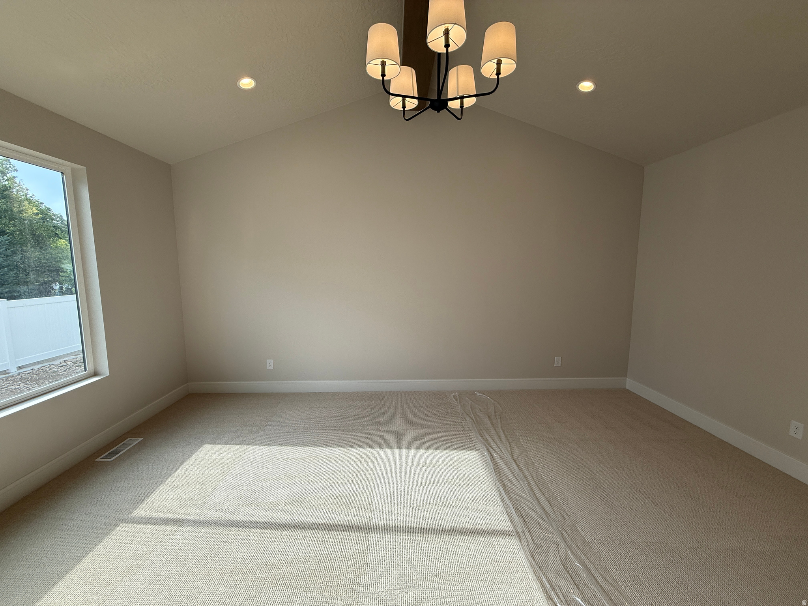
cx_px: 404
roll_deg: +0.1
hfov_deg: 102.1
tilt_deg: -6.4
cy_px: 303
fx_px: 327
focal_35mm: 14
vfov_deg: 85.7
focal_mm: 2.22
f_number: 2.2
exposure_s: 1/197
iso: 50
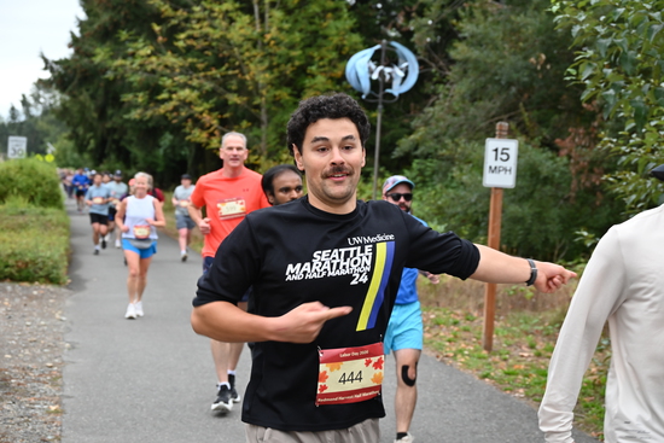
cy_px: 222
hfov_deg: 28.8
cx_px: 332
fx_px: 1291
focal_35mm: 70
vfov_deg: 19.5
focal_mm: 70
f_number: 6
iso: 720
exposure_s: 1/125
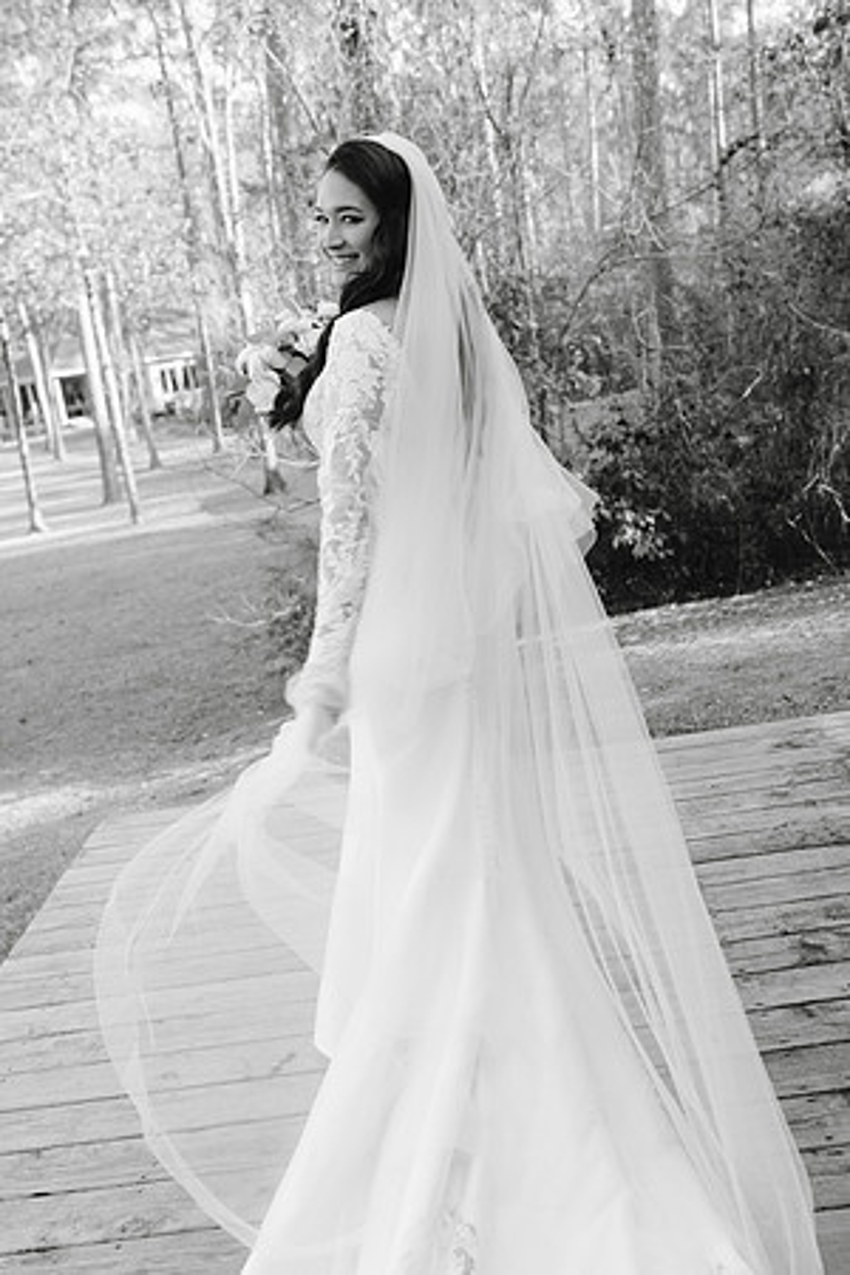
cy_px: 638
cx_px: 425
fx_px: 1239
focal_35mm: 35
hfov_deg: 37.9
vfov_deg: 54.4
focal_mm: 35
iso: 400
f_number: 4
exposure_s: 1/200
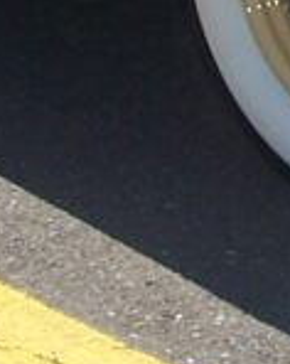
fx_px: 2473
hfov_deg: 6.7
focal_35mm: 230
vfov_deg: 8.0
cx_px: 261
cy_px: -396
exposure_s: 1/500
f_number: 5.6
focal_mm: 5.6
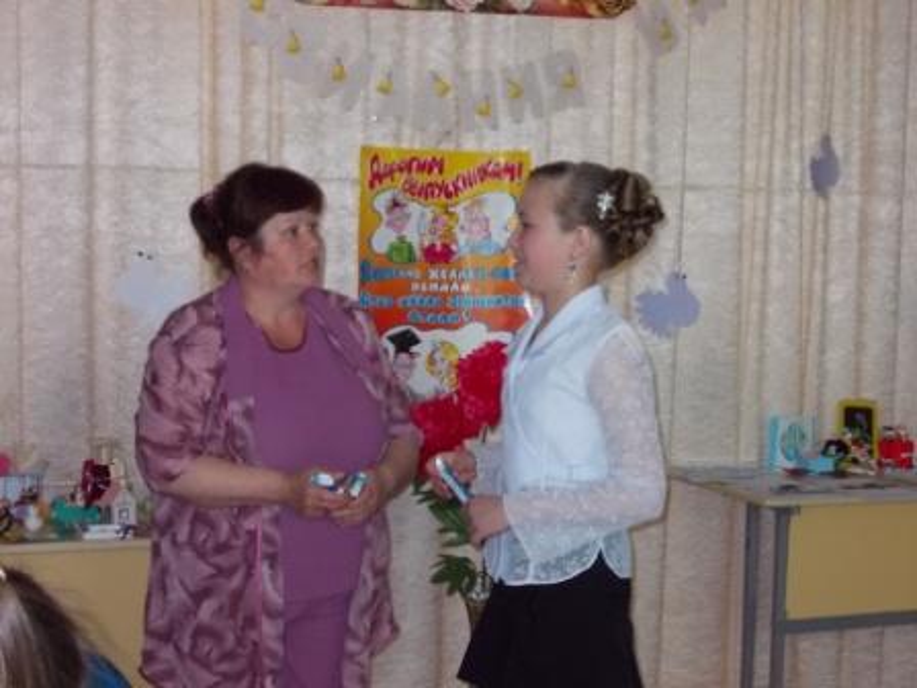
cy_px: 344
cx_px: 458
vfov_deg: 20.7
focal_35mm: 71
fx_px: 1881
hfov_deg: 27.4
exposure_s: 1/60
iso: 320
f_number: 4.3
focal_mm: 10
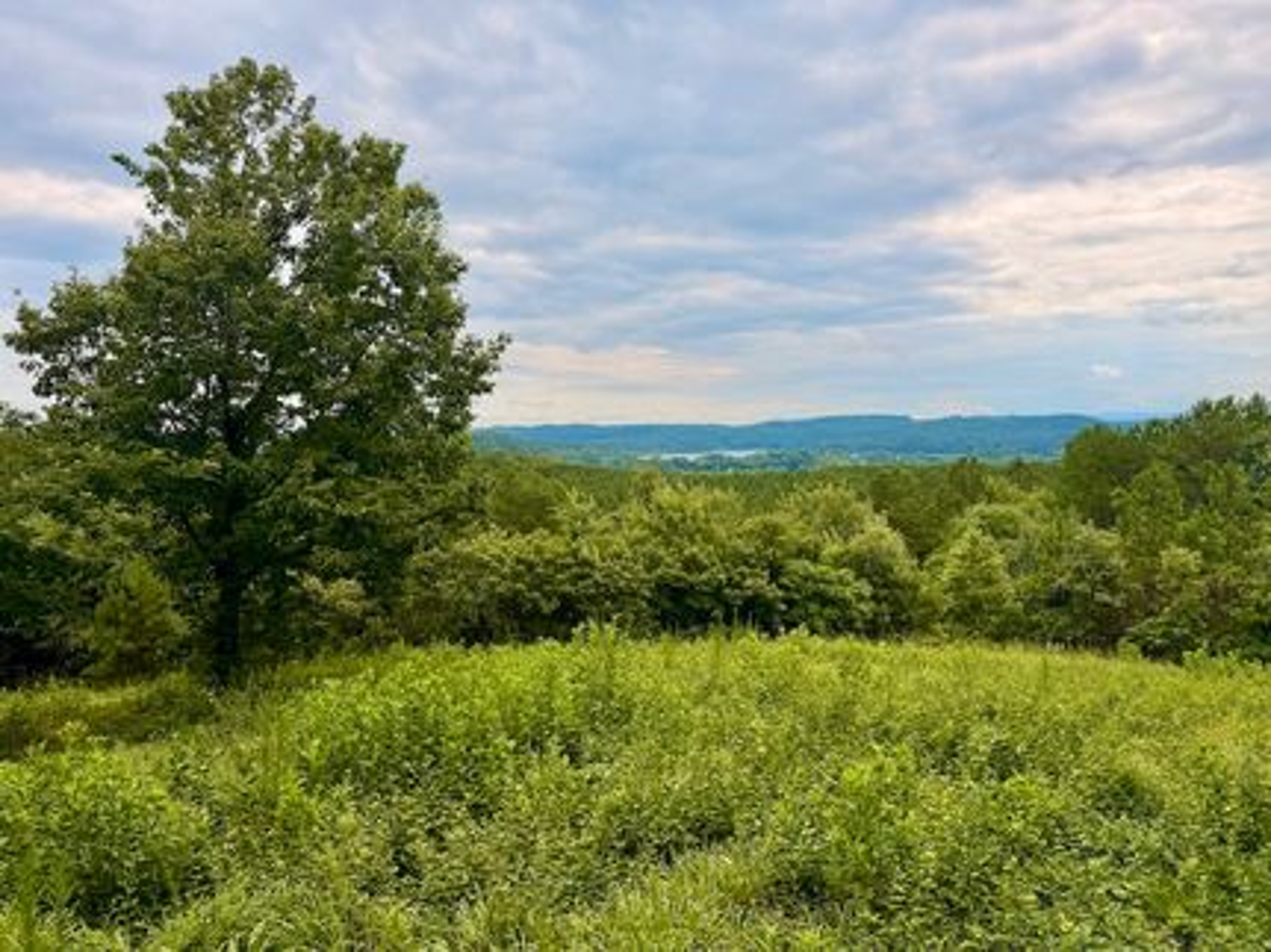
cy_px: 476
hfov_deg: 71.6
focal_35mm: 24
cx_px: 636
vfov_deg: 56.8
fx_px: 881
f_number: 1.78
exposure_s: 1/5319
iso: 80
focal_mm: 6.76
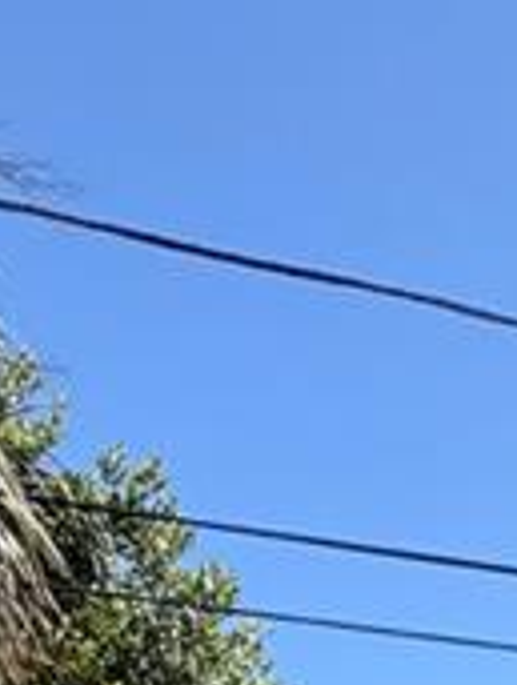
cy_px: 1498
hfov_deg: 11.9
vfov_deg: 14.9
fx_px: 1944
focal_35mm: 98
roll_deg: +1.2
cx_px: 1278
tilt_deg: +5.9
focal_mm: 2.22
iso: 32
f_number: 2.2
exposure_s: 1/770
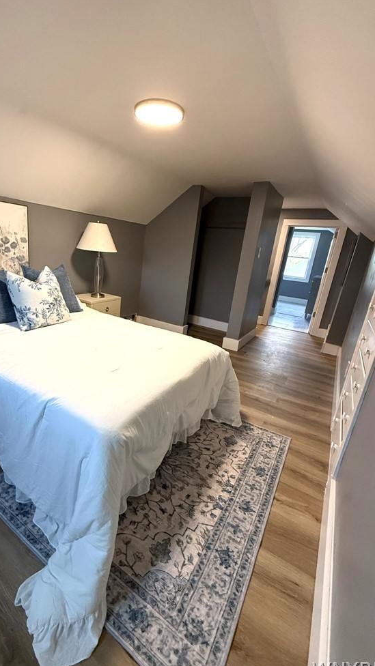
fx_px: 283
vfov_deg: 99.4
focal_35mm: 16
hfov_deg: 66.3
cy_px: 336
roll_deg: -5.1
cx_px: 145
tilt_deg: -17.0
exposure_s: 1/120
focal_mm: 2.22
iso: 320
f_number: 2.2
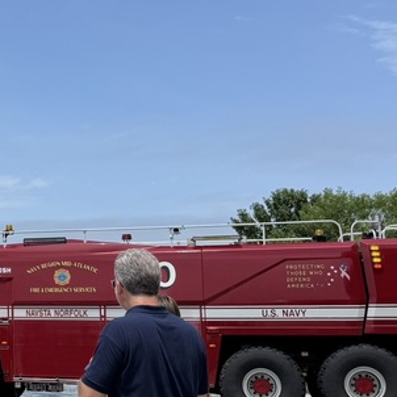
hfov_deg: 21.3
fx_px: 934
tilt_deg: +5.8
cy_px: 226
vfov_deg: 24.0
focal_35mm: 72
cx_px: -147
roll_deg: -0.3
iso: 80
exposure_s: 1/7937
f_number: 1.78
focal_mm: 6.76
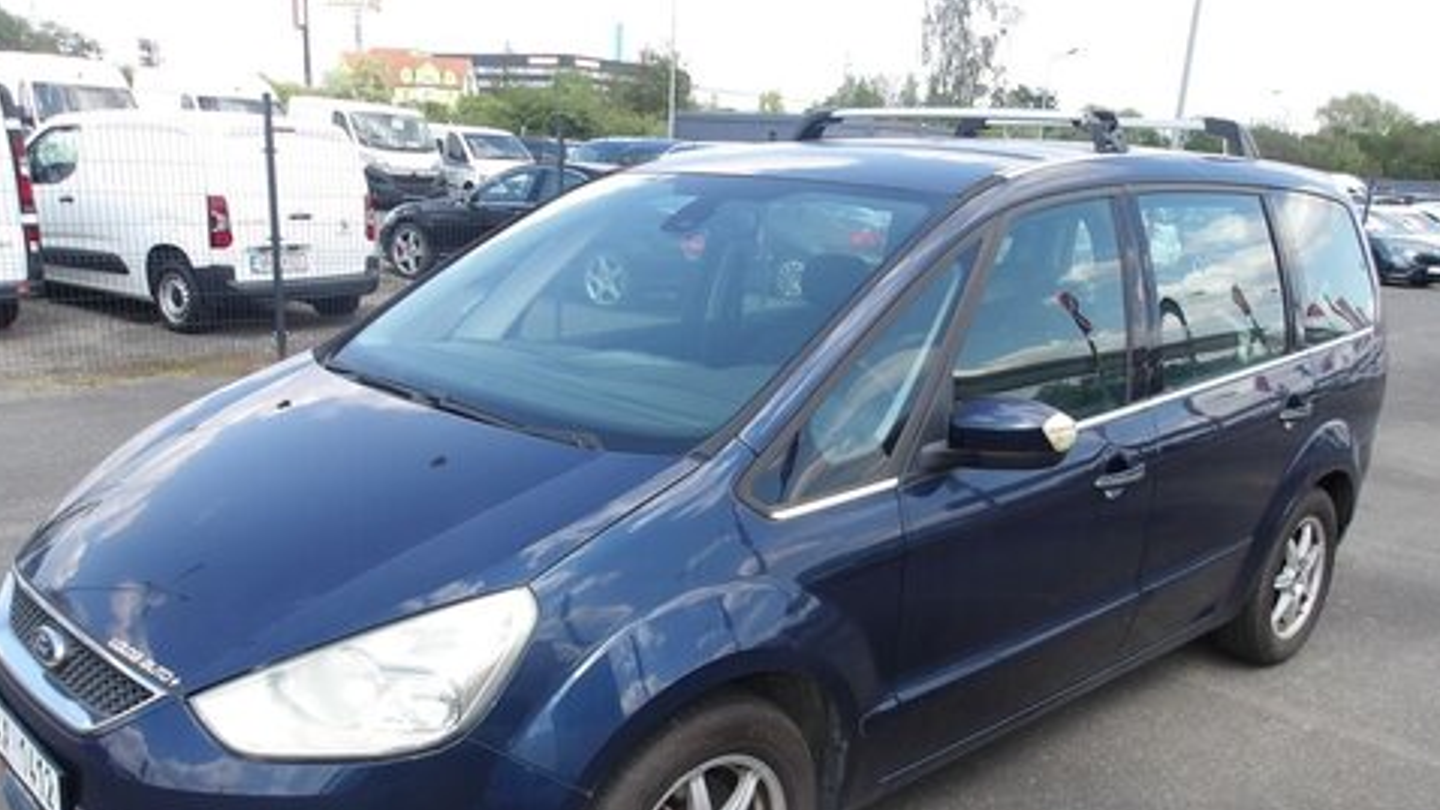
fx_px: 1146
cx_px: 717
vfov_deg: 38.5
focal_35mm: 30
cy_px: 542
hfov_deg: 64.3
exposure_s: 1/425
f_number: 3
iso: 100
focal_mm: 4.9
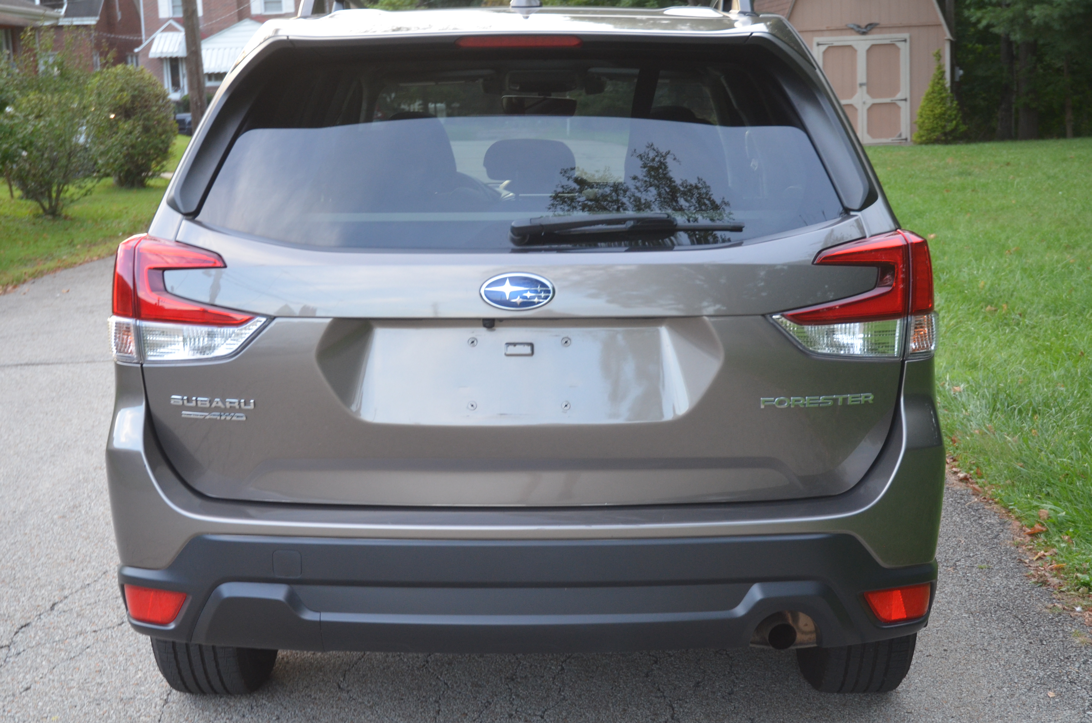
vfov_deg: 23.7
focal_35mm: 57
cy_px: 362
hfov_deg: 35.1
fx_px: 1725
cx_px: 546
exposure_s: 1/60
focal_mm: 38
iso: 800
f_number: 4.2
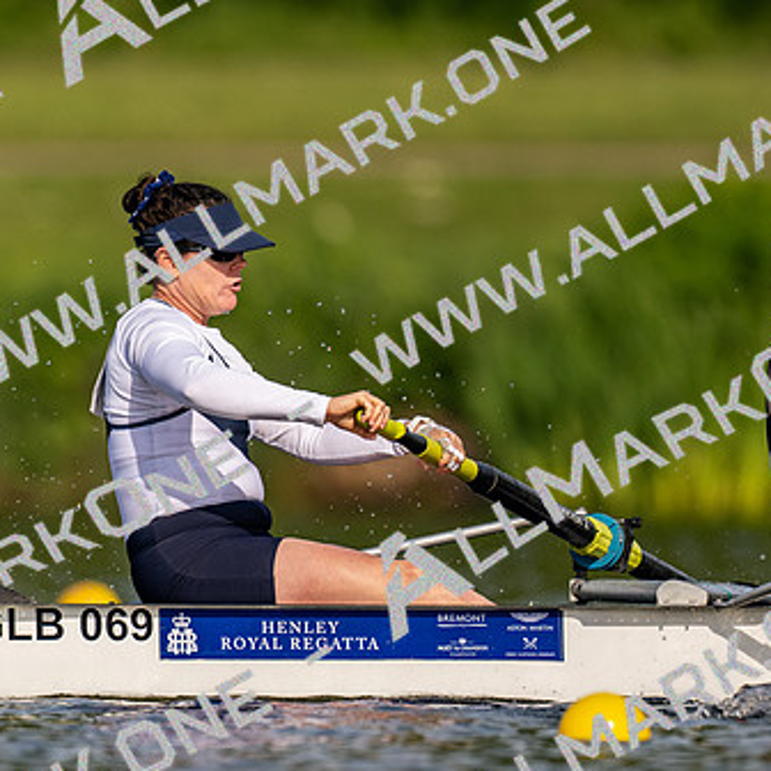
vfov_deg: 1.3
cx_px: 184
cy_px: 423
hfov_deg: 1.3
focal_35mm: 1320
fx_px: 33263
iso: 200
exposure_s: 1/2500
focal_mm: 600
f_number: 4
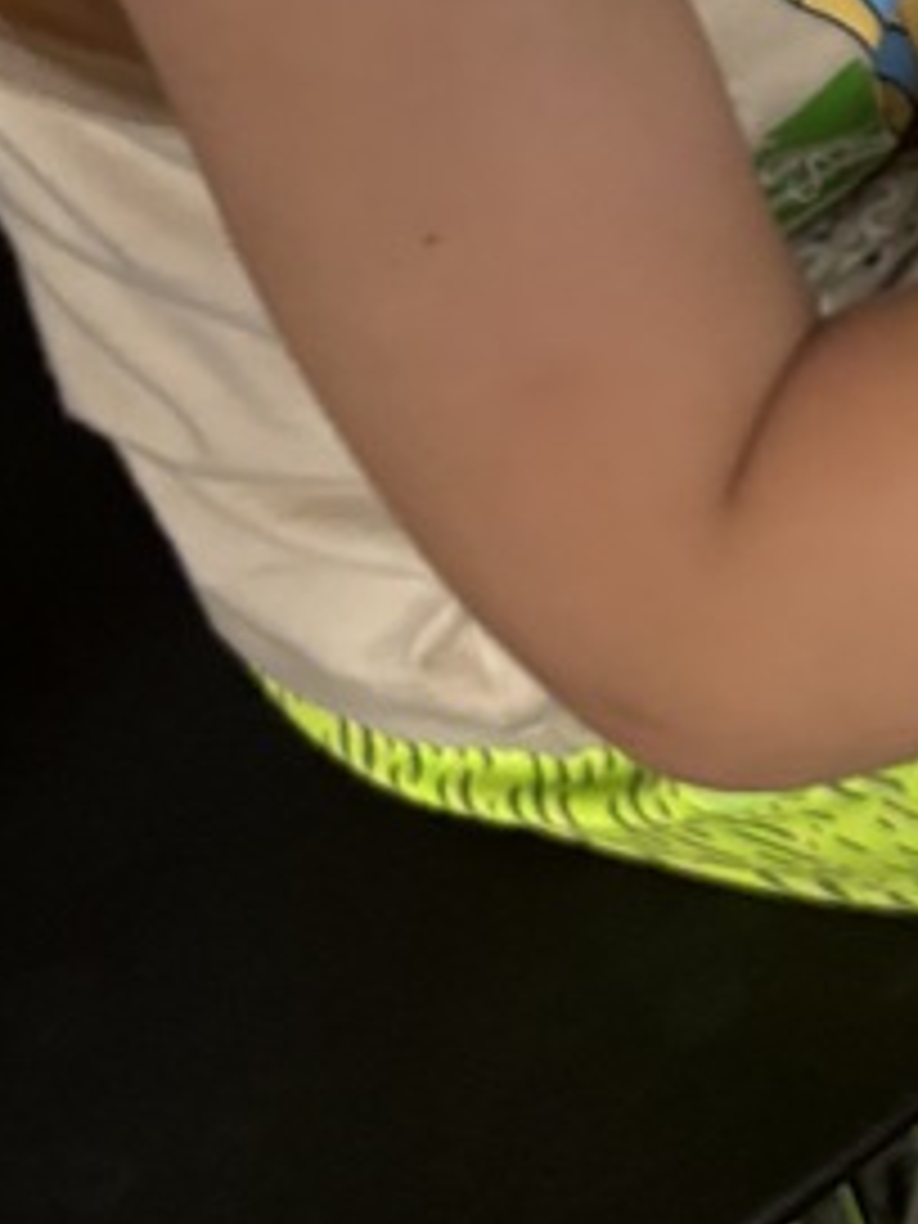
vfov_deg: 17.9
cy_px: -603
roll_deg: -1.0
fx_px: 3465
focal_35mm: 98
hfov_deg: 14.2
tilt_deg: -41.1
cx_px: 1328
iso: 250
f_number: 1.6
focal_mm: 5.96
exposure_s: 1/60
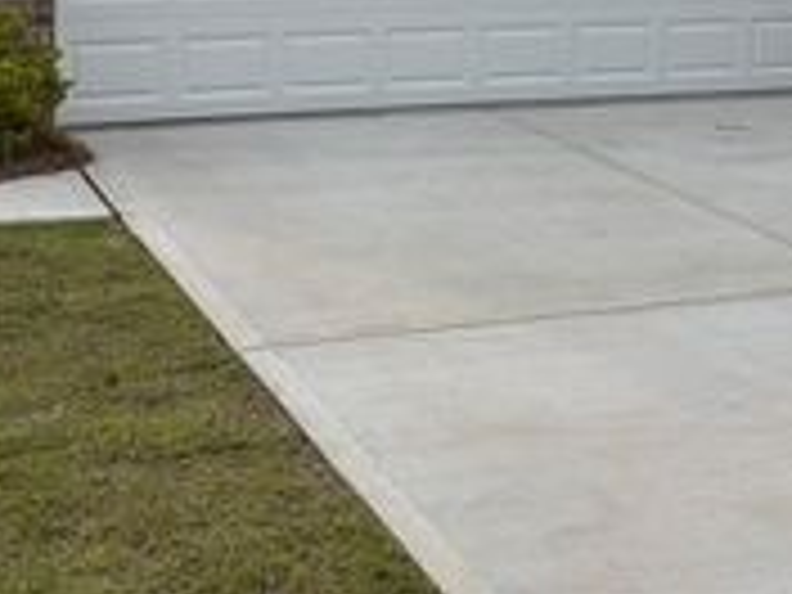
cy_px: -245
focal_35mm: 74
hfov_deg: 26.3
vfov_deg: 18.1
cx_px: 364
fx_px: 1693
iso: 50
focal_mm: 5.96
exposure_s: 1/4608
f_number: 1.6
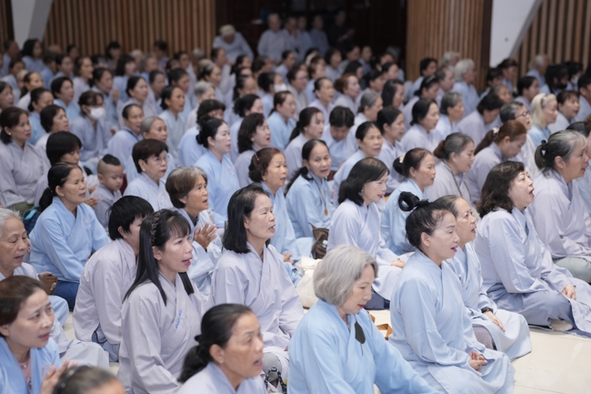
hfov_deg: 26.3
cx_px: 296
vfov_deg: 17.7
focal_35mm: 77
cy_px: 197
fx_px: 1264
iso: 1000
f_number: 2.5
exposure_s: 1/200
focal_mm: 77
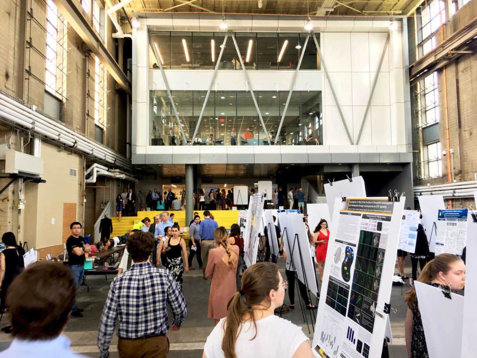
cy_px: 179
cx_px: 238
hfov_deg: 61.6
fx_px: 400
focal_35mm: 29
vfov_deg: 48.2
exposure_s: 1/40
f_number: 2.2
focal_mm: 4.15
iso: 32
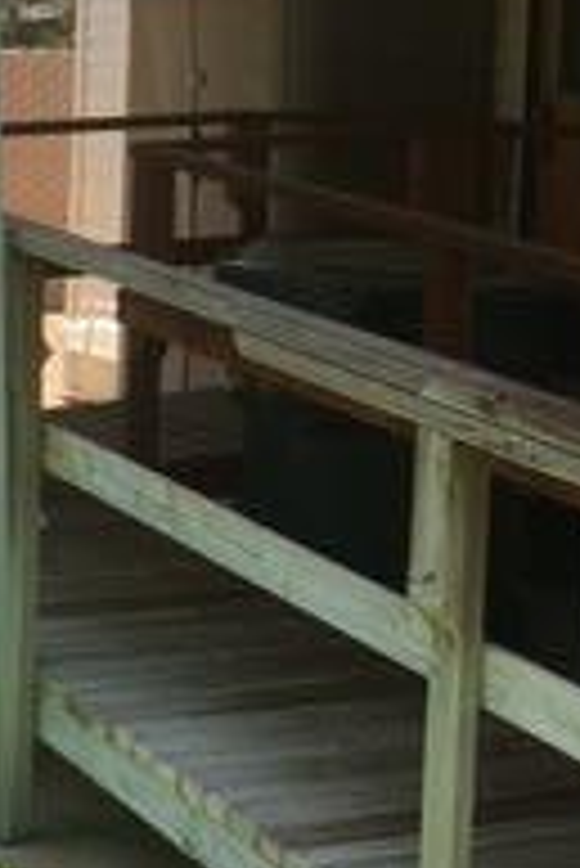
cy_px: 319
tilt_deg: -4.5
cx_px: 423
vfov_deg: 20.3
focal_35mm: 100
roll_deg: -2.0
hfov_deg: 13.7
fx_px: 2412
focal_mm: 4.15
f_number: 2.2
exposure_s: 1/668
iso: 25
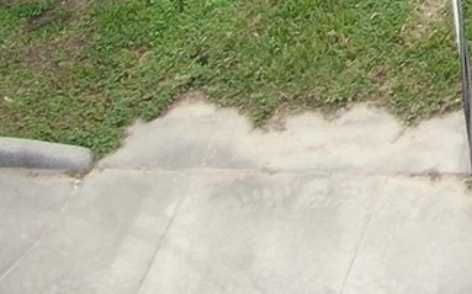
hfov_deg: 10.9
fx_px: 2070
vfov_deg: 7.1
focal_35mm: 161
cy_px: -637
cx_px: 1167
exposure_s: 1/400
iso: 100
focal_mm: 4.39
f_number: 2.8
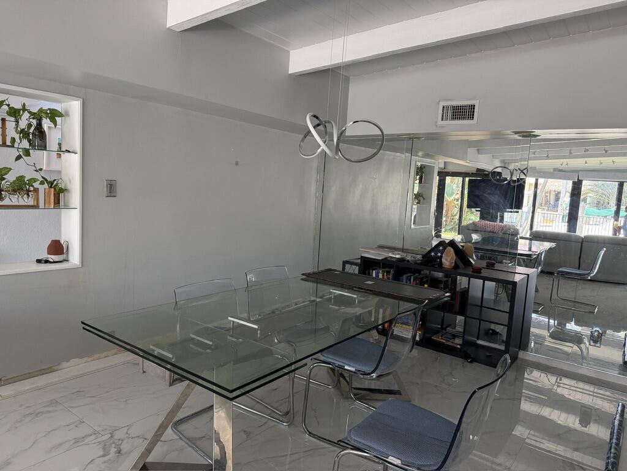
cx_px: 314
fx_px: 435
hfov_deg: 71.6
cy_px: 236
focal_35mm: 24
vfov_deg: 56.8
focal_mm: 6.76
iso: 200
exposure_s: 1/97
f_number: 1.78
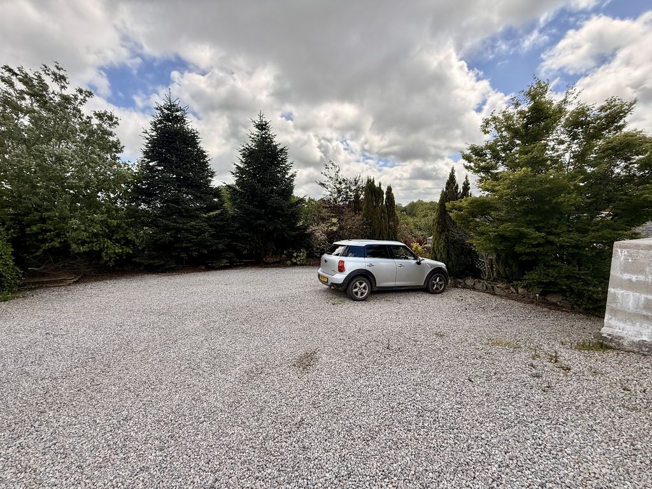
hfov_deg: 102.1
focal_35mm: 14
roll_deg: +1.2
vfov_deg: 85.7
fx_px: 264
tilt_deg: -7.6
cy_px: 244
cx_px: 326
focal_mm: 2.22
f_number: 2.2
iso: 64
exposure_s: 1/1572
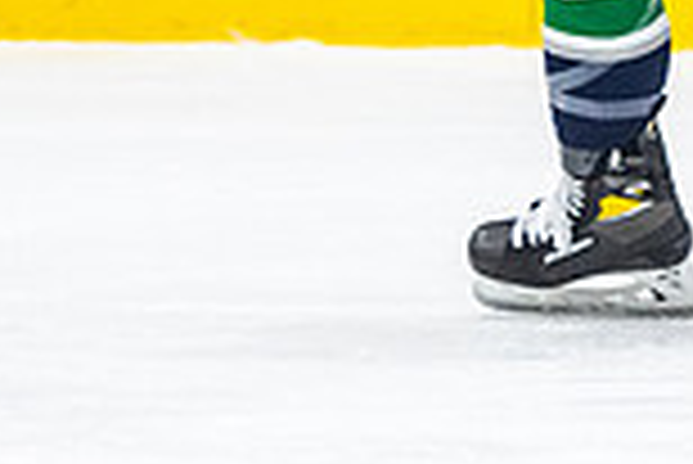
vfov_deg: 1.6
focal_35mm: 872
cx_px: 821
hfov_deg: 2.4
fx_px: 16801
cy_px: -432
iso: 1800
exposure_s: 1/640
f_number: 2.8
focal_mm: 122
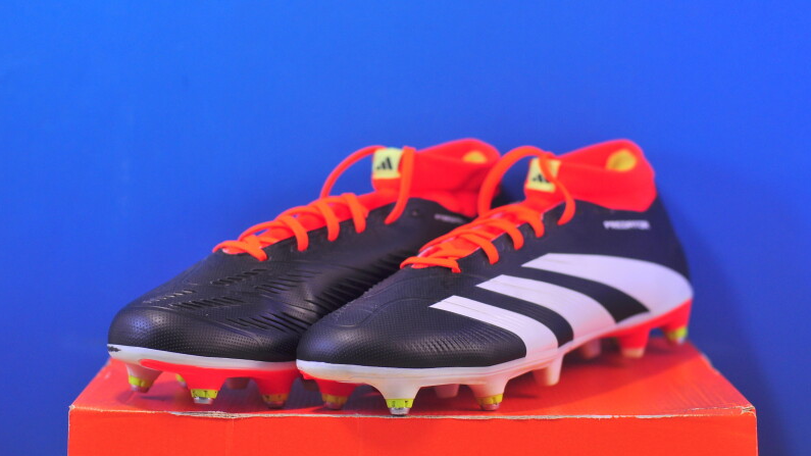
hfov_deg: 26.9
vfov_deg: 15.3
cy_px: 197
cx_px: 404
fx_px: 1699
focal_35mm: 79
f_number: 2.5
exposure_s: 1/320
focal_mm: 50
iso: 250
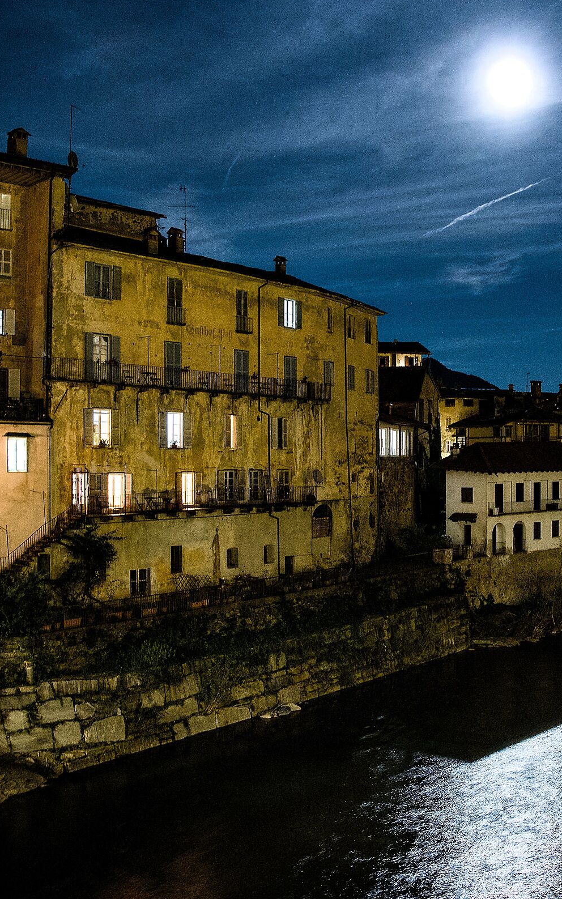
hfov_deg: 34.2
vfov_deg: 52.7
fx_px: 907
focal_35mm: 37
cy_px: 446
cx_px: 357
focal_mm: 24
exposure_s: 1/1.3
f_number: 5.6
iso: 6400
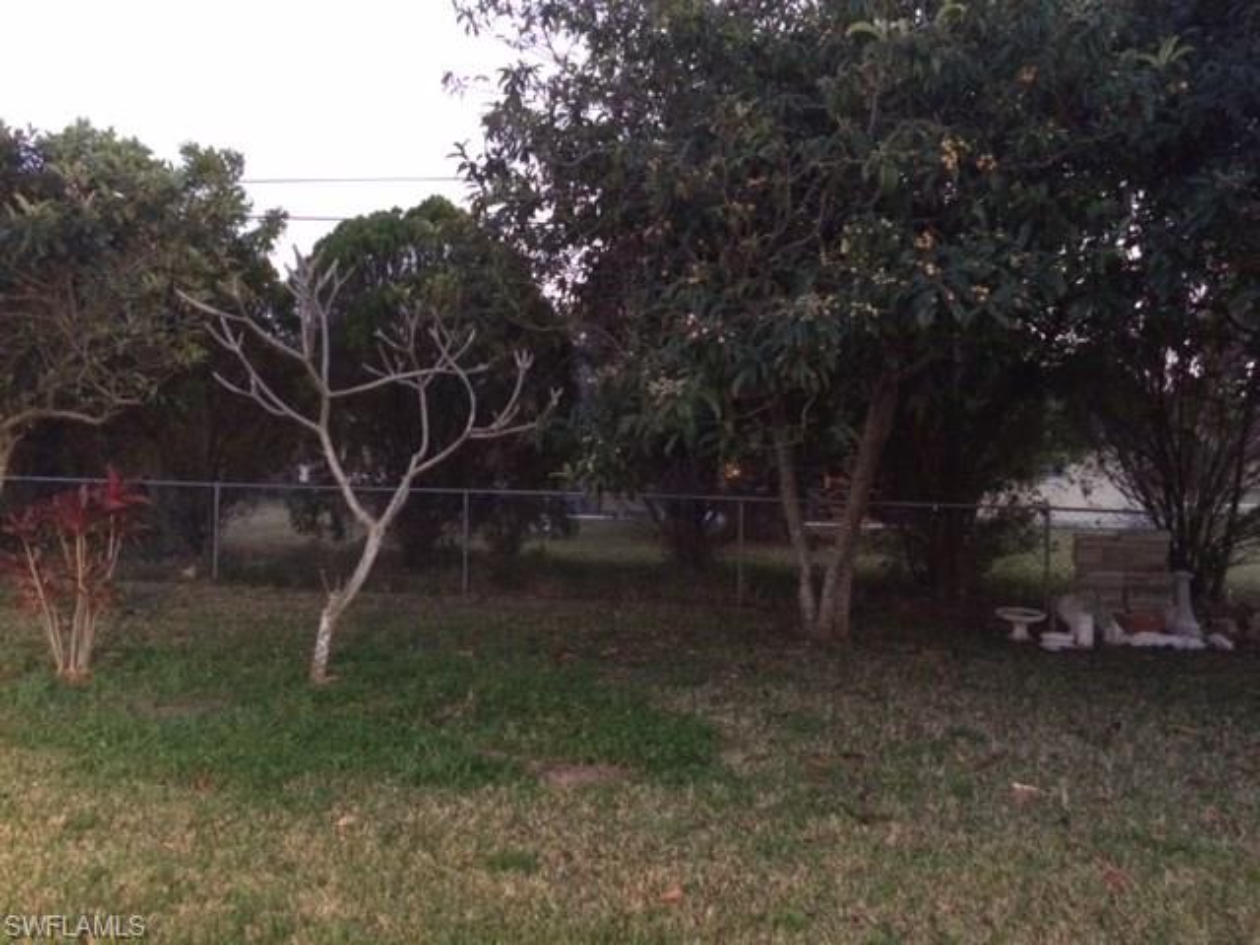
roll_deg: -0.3
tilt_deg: -0.1
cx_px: 630
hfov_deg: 61.7
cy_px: 472
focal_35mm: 29
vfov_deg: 48.2
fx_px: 1056
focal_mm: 4.15
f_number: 2.2
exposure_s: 1/15
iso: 500
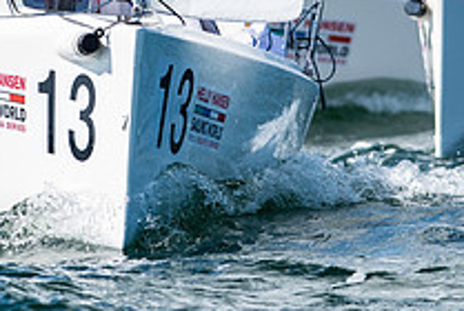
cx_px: 186
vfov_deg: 1.1
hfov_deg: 1.6
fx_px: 16443
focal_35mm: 1274
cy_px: -72
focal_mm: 300
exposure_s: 1/3200
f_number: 5
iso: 200
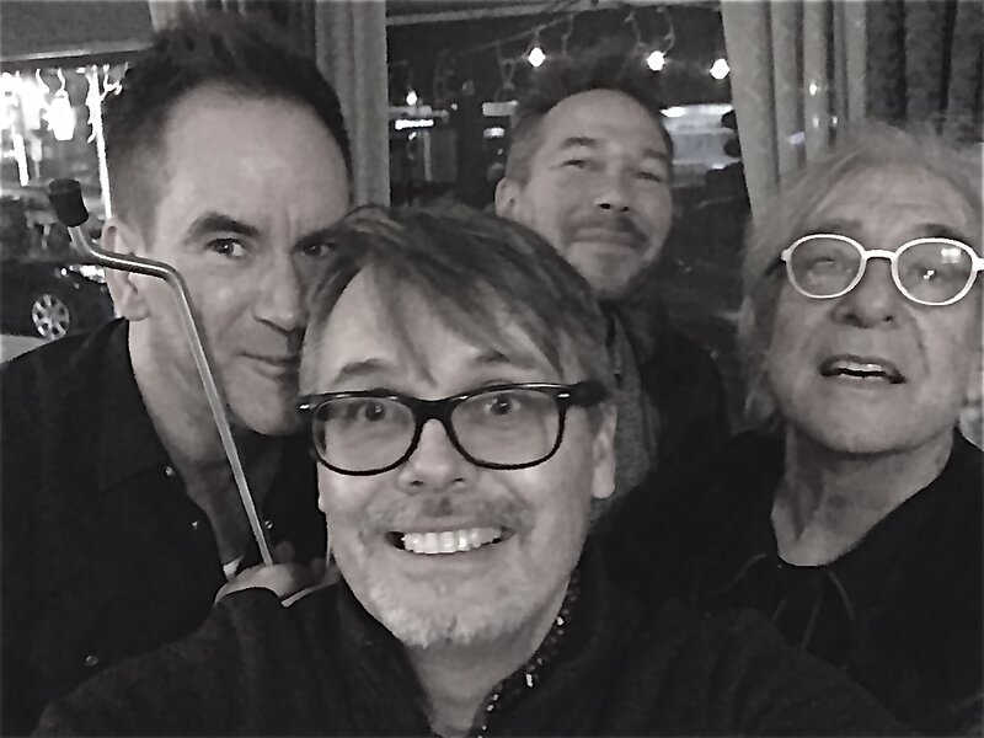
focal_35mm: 31
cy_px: 369
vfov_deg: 45.4
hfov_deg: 58.4
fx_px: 881
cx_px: 492
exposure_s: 1/15
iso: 1600
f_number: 2.2
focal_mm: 2.65
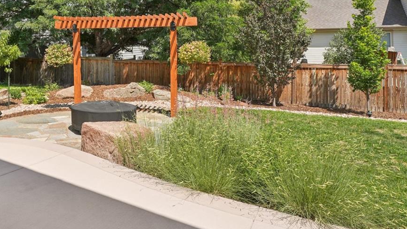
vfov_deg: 34.9
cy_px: 31
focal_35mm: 32
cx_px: 94
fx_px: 345
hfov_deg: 57.4
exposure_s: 1/350
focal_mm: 11
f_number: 8
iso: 100
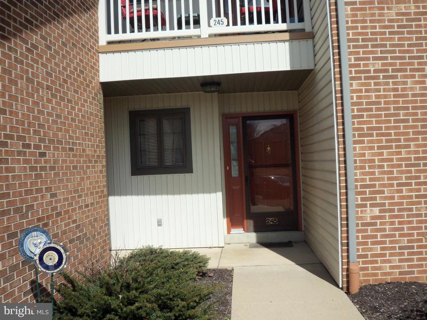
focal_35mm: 34
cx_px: 214
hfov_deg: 54.0
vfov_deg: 41.8
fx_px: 419
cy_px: 160
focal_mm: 5.7
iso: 80
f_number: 8.8
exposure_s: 1/250
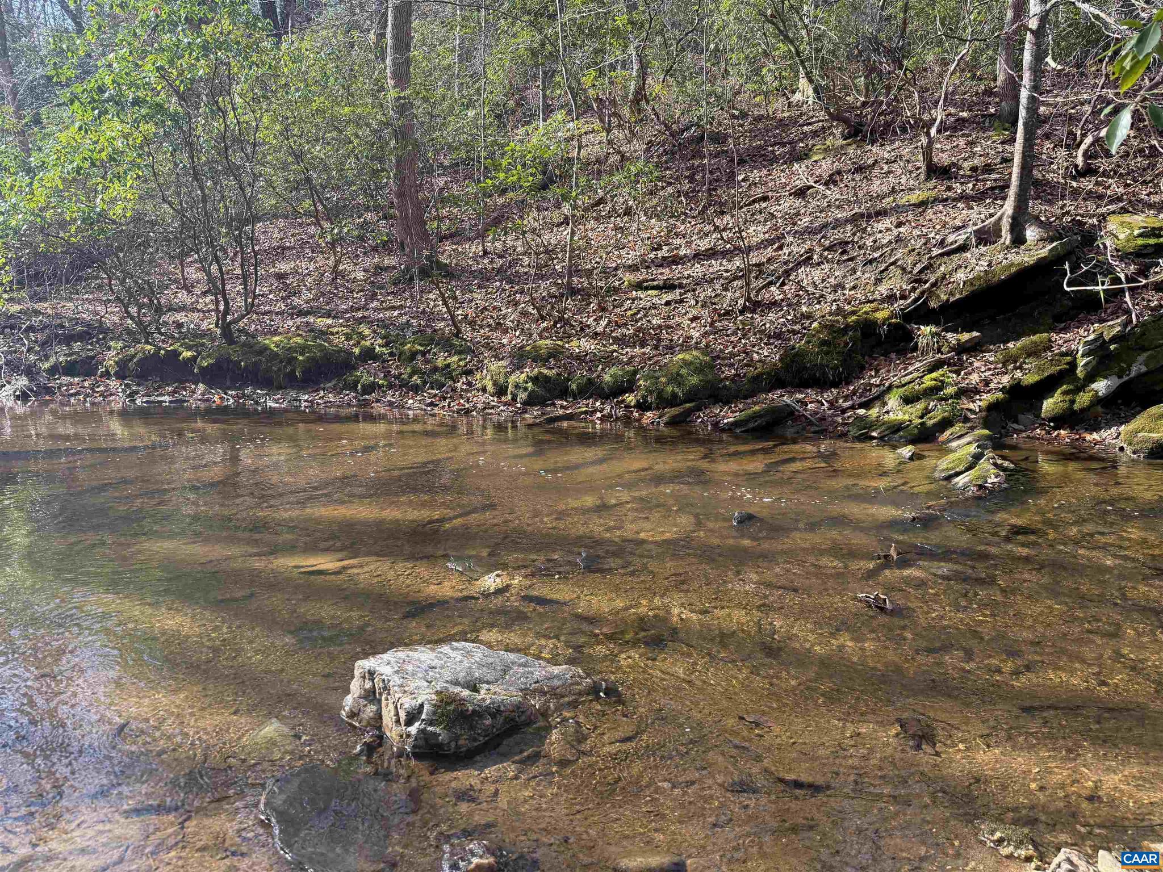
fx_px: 806
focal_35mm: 24
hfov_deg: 71.6
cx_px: 582
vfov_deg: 56.8
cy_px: 436
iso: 100
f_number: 1.78
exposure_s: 1/858
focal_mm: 6.76
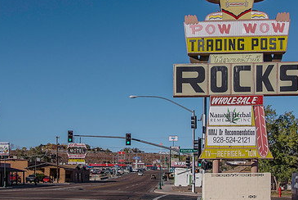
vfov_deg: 25.1
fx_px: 447
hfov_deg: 36.8
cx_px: 147
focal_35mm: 54
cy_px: 100
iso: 200
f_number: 5.6
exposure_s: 1/950
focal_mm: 22.4
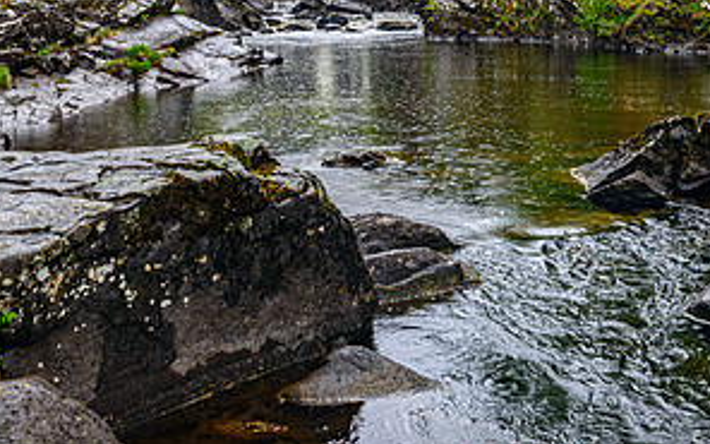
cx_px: 497
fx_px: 929
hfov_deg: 41.1
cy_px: -18
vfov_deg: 25.3
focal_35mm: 48
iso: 320
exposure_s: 1/25
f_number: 8
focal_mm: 24
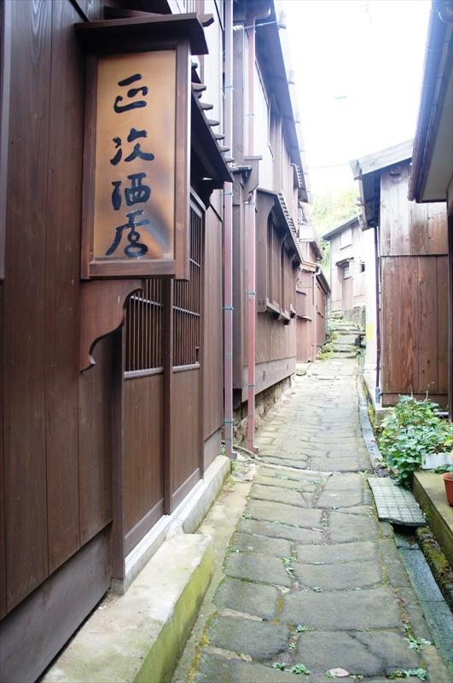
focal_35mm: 28
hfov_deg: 45.5
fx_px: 540
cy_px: 342
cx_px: 226
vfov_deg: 64.6
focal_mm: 19
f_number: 4
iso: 640
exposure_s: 1/160
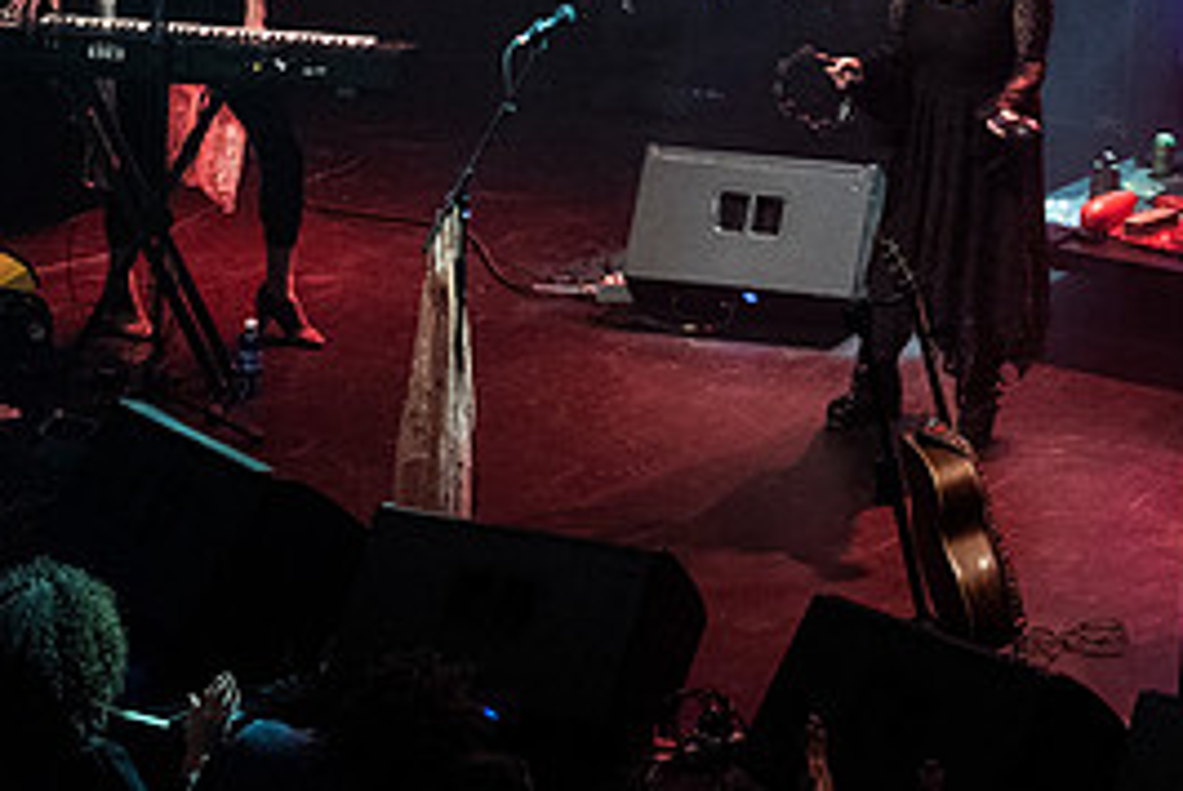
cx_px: 1429
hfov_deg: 13.9
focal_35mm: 143
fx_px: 4704
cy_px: -22
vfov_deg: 9.5
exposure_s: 1/200
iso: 2500
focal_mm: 56
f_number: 3.2
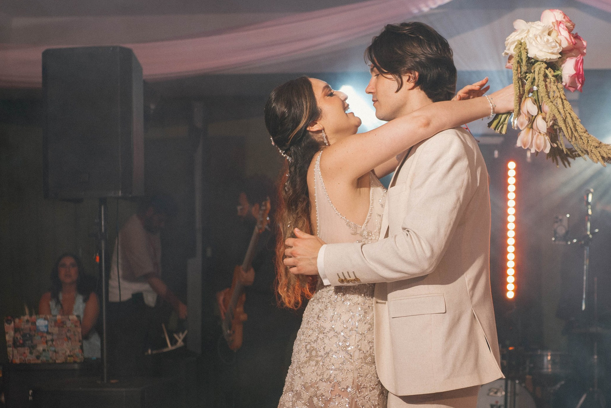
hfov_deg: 28.9
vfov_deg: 19.6
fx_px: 1171
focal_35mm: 69
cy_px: 303
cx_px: 440
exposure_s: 1/200
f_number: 2.8
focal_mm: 35
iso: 500
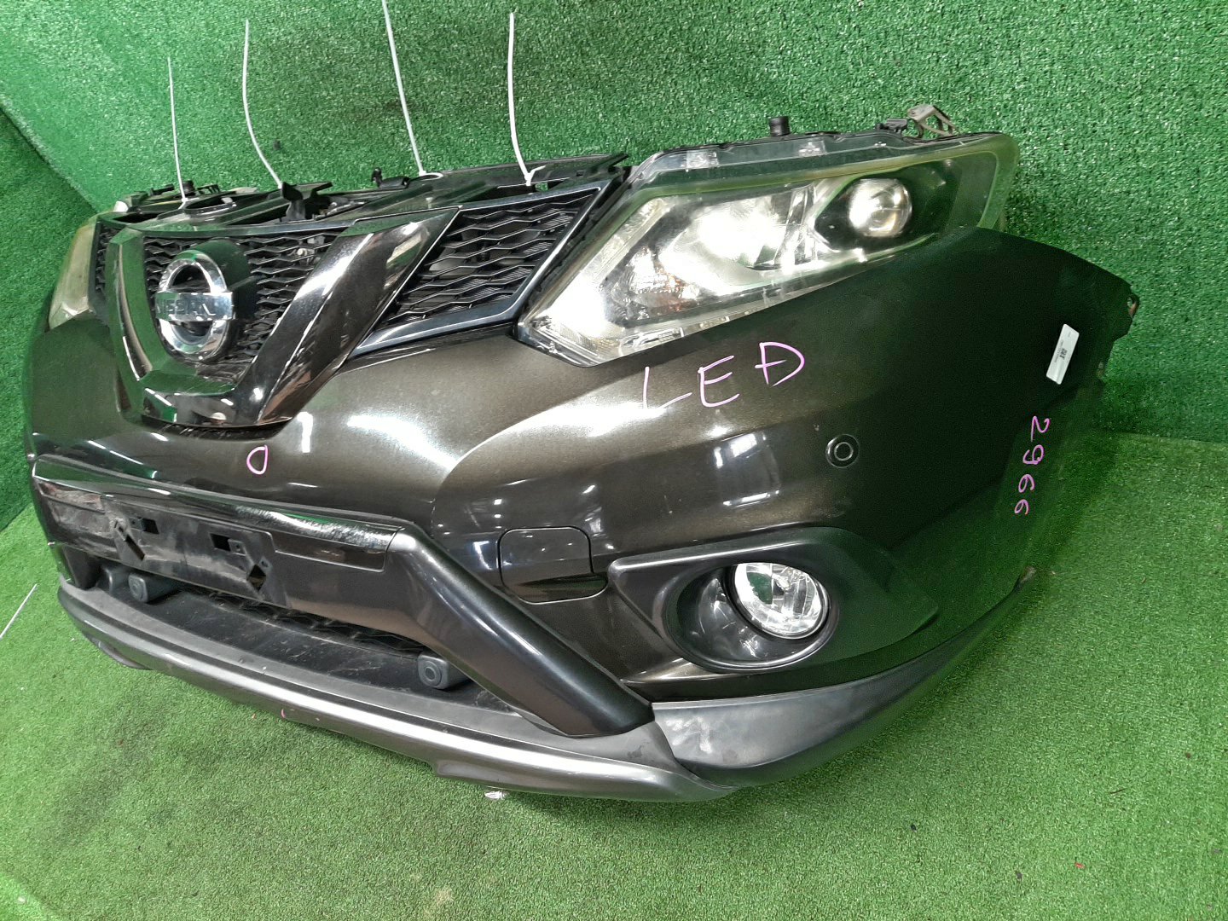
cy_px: 460
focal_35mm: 26
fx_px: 922
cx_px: 614
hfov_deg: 67.3
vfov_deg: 53.1
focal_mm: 3.93
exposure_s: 1/50
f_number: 1.7
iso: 141
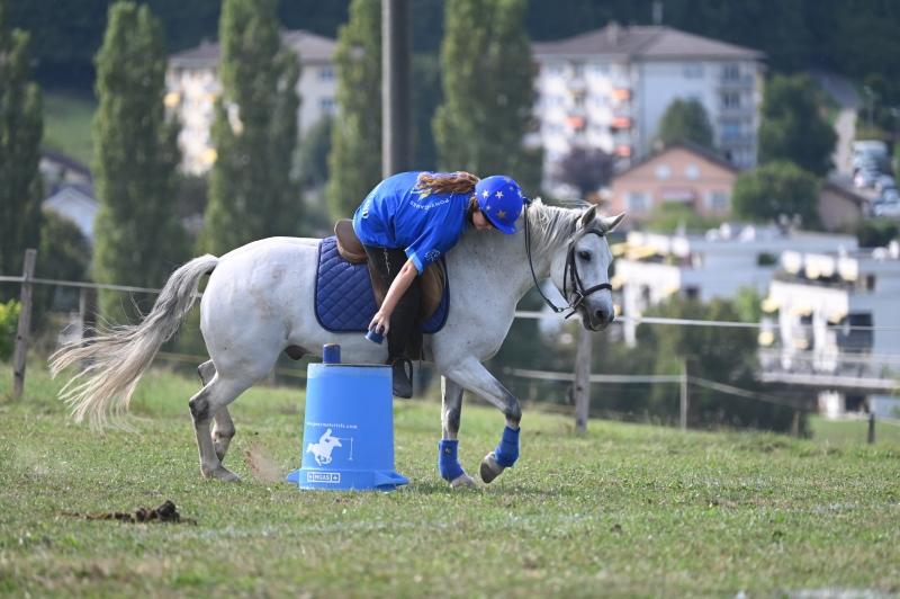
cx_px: 450
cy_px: 300
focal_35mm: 320
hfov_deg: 6.4
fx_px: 7993
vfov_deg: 4.3
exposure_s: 1/1250
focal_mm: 320
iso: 720
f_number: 5.3
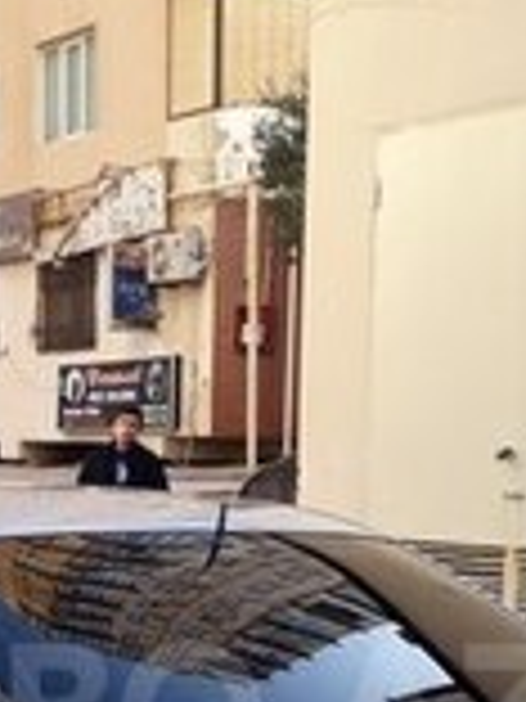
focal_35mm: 86
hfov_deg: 17.0
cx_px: 103
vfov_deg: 21.9
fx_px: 1742
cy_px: 711
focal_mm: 3.6
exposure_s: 1/170
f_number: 1.9
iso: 40
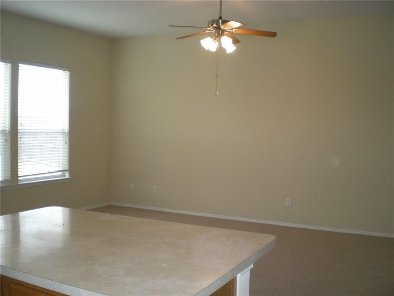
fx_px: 433
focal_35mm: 38
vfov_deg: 37.7
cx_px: 197
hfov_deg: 49.0
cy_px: 148
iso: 159
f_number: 3.1
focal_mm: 6.3
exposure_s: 1/57.5
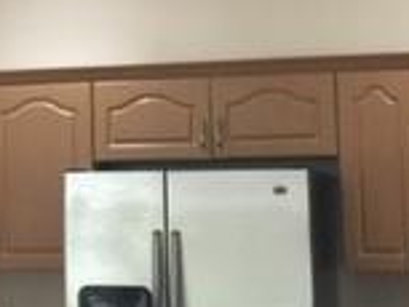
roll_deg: -0.4
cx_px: 16
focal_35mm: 121
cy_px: 19
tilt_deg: +7.5
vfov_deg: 12.2
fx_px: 1431
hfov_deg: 16.0
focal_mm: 4.15
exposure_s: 1/15
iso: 80
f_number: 2.2
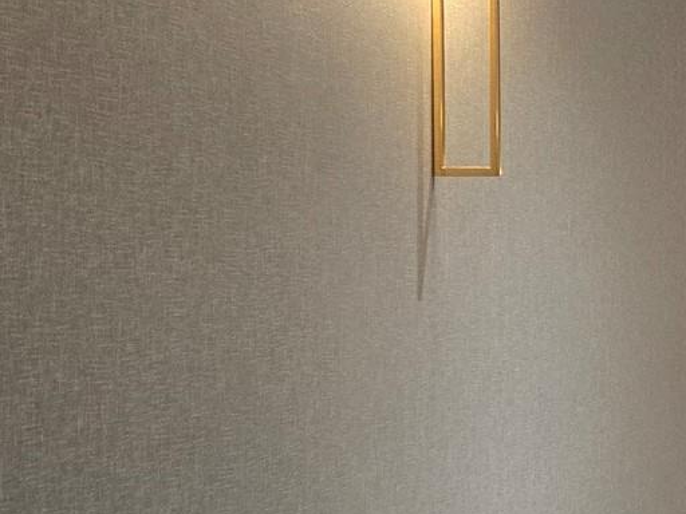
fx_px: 1823
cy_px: 381
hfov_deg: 19.1
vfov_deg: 16.0
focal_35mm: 92
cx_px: 986
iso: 320
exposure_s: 1/120
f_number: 1.8
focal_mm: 5.4
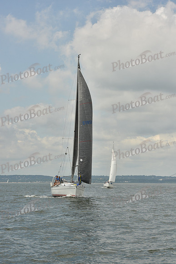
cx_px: 88
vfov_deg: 20.8
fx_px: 718
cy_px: 132
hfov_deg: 14.0
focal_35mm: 98
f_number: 10
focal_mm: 98
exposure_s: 1/1250
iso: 320
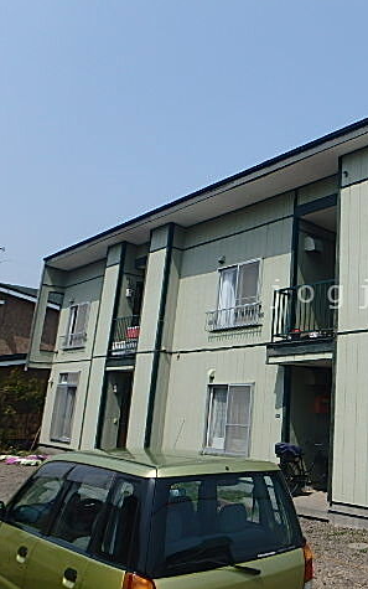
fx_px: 481
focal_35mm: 30
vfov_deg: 62.9
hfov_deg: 38.0
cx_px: 354
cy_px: 294
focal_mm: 3.7
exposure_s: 1/640
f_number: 6
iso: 125
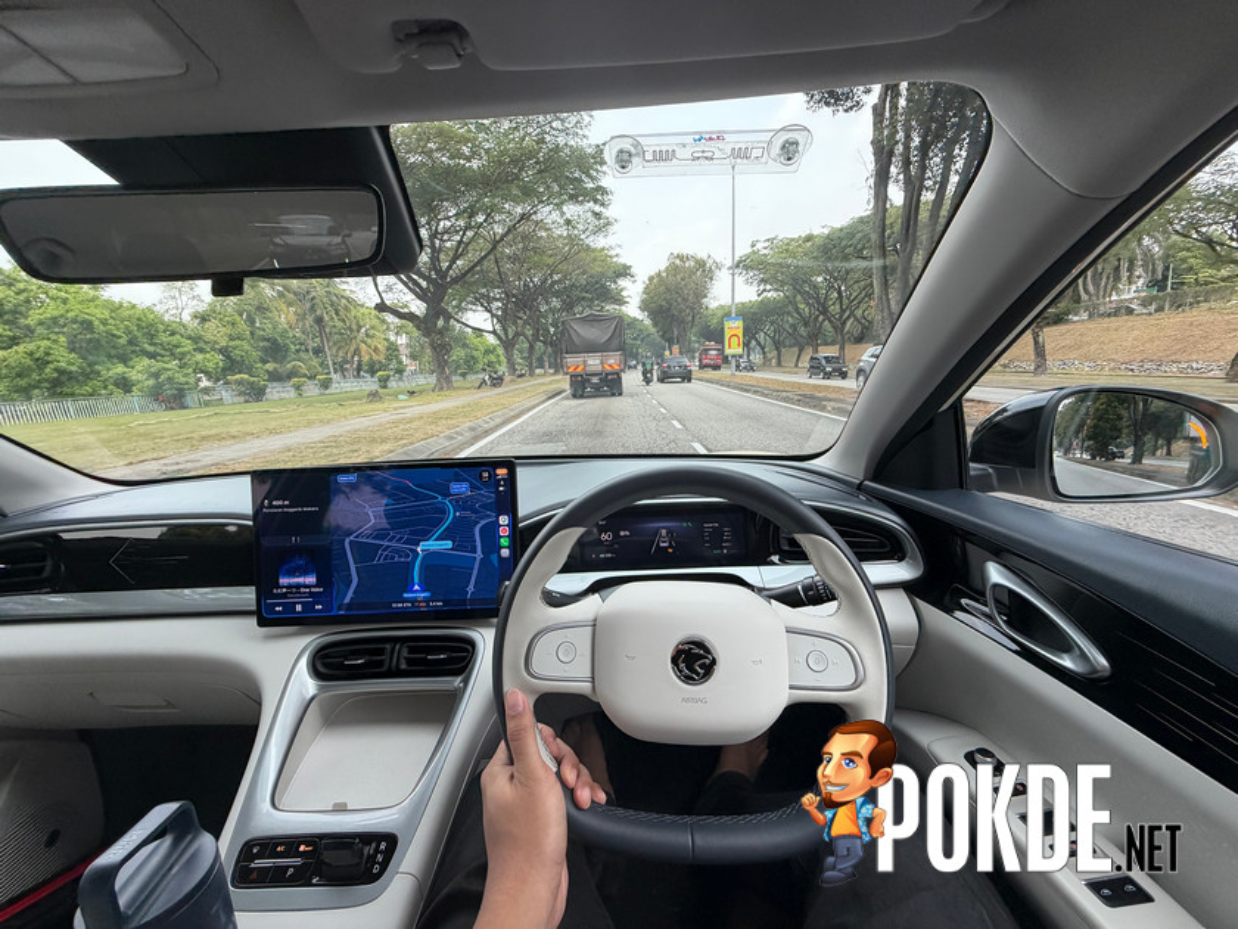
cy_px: 464
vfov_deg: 85.7
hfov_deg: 102.1
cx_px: 619
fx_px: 501
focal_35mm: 14
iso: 40
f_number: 2.2
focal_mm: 2.22
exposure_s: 1/212
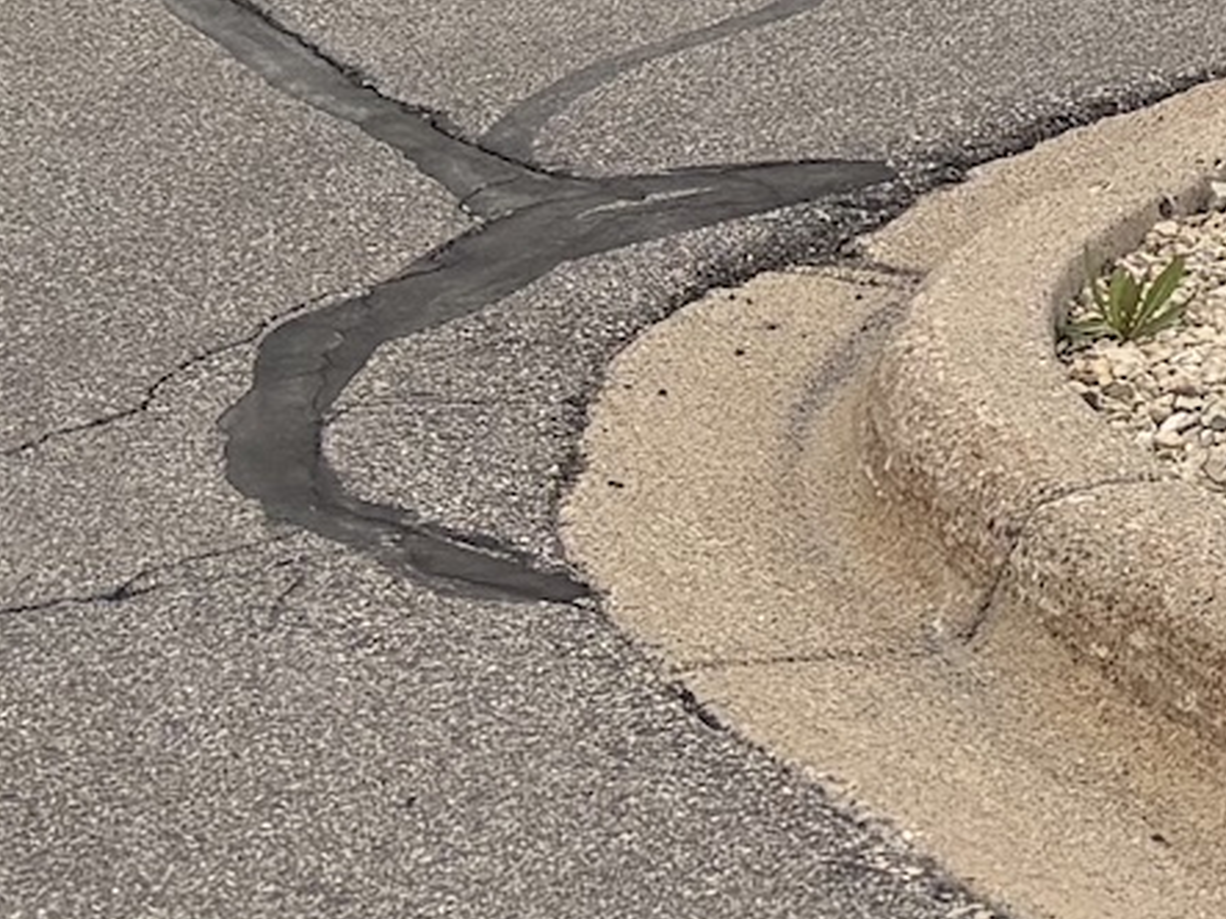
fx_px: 6232
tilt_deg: +6.0
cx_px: 1669
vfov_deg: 7.4
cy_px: -1860
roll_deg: +2.0
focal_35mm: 176
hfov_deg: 10.9
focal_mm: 5.96
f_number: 1.6
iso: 50
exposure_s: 1/3650
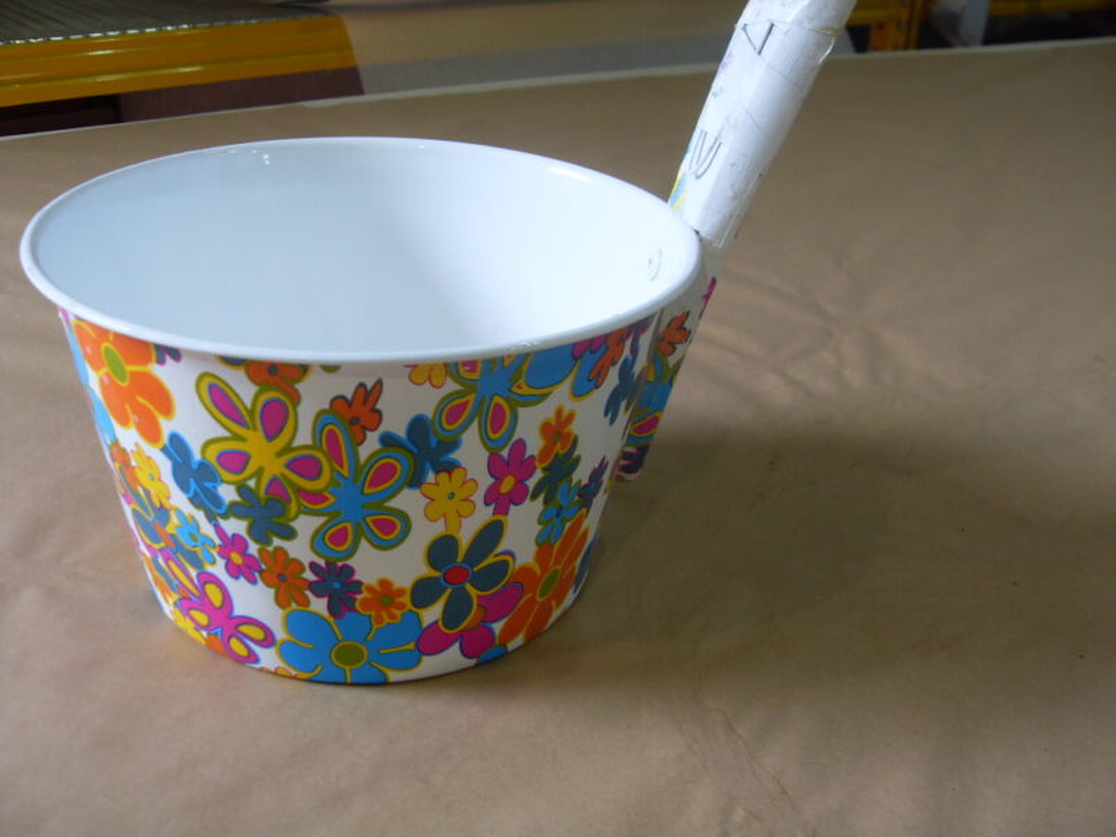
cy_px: 418
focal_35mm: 35
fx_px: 1128
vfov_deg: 40.7
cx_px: 558
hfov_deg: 52.6
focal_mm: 6.3
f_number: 2.8
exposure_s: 1/90
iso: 100
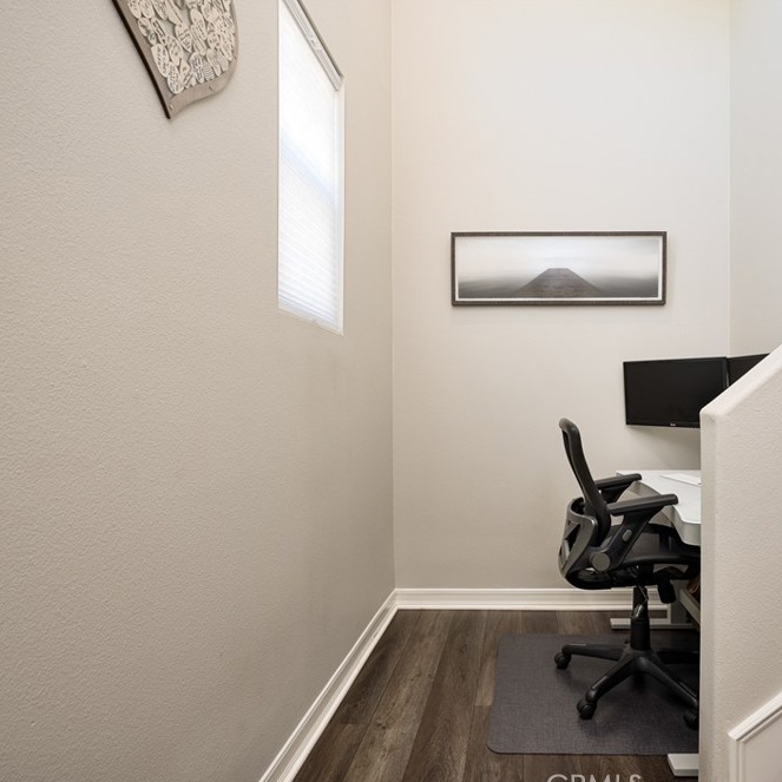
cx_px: 508
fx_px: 537
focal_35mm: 21
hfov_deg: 70.5
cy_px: 400
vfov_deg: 72.1
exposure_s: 1/100
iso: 400
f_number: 8
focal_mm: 16
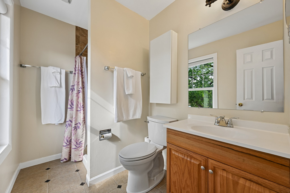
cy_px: 96
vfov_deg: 81.2
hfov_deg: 104.3
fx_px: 113
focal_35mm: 14
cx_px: 145
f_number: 8
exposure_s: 1/25
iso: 64
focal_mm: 14
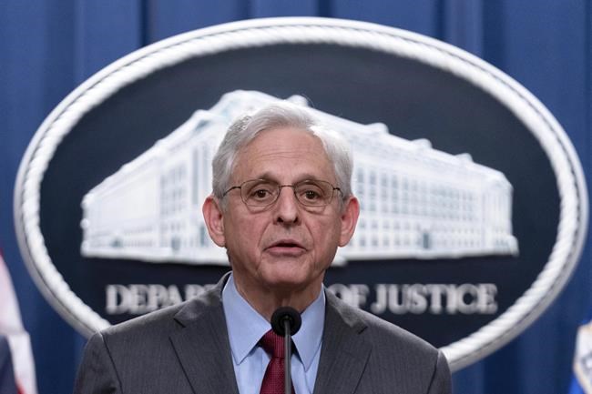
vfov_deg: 6.9
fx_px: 3288
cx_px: 296
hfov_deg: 10.3
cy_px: 197
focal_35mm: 200
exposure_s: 1/200
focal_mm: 200
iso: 2500
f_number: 3.2
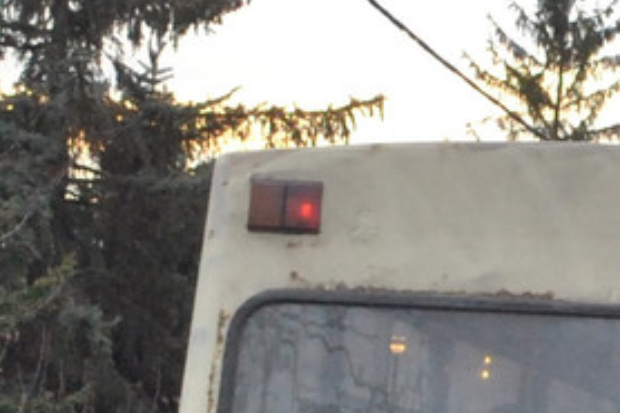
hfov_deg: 10.7
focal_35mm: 188
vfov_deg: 7.2
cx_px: 754
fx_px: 3239
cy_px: 583
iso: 800
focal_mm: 29
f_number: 4.5
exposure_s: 1/500
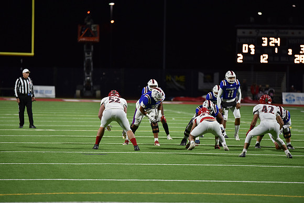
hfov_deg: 10.3
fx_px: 1689
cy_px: 102
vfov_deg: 6.9
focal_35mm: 200
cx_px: 152
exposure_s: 1/500
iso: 1800
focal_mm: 200
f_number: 2.8
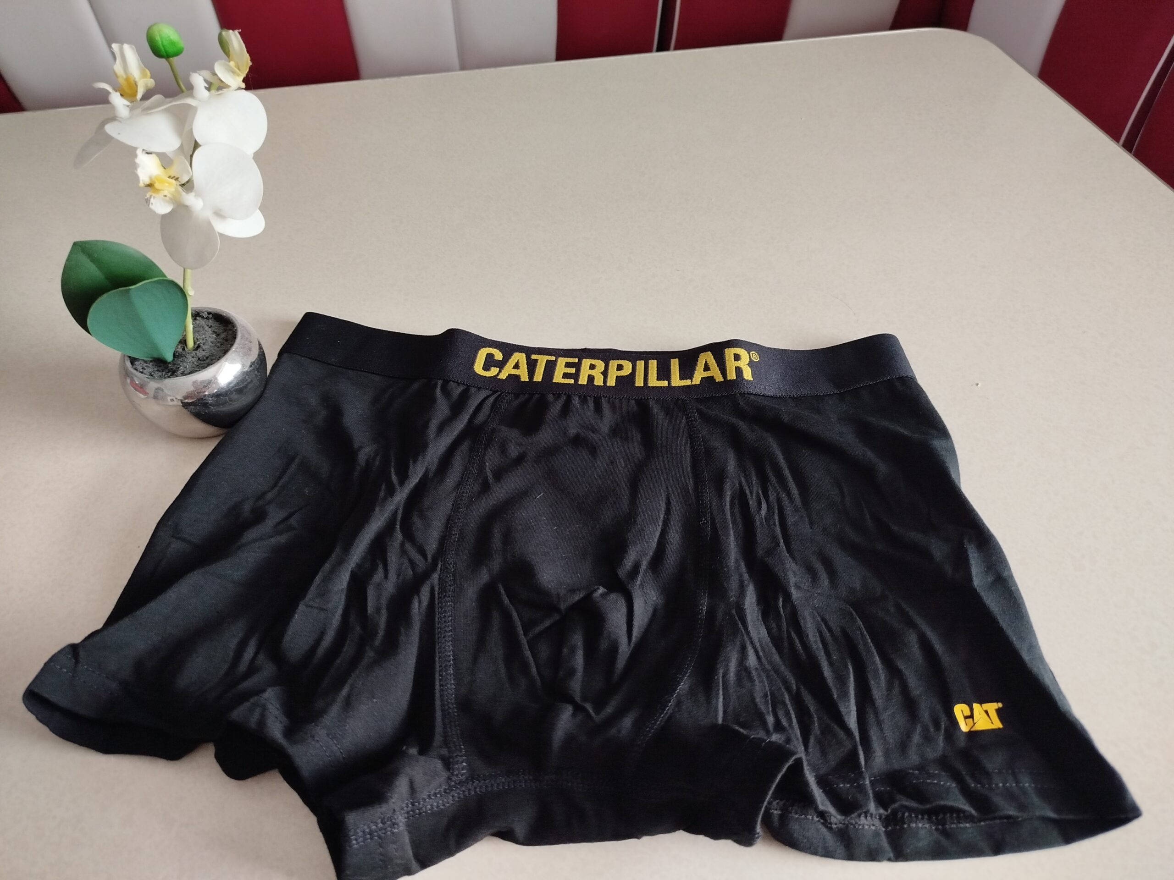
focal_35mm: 24
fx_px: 814
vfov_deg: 56.8
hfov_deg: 71.6
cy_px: 440
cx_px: 587
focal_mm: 5.31
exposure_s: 1/17
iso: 400
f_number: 1.7
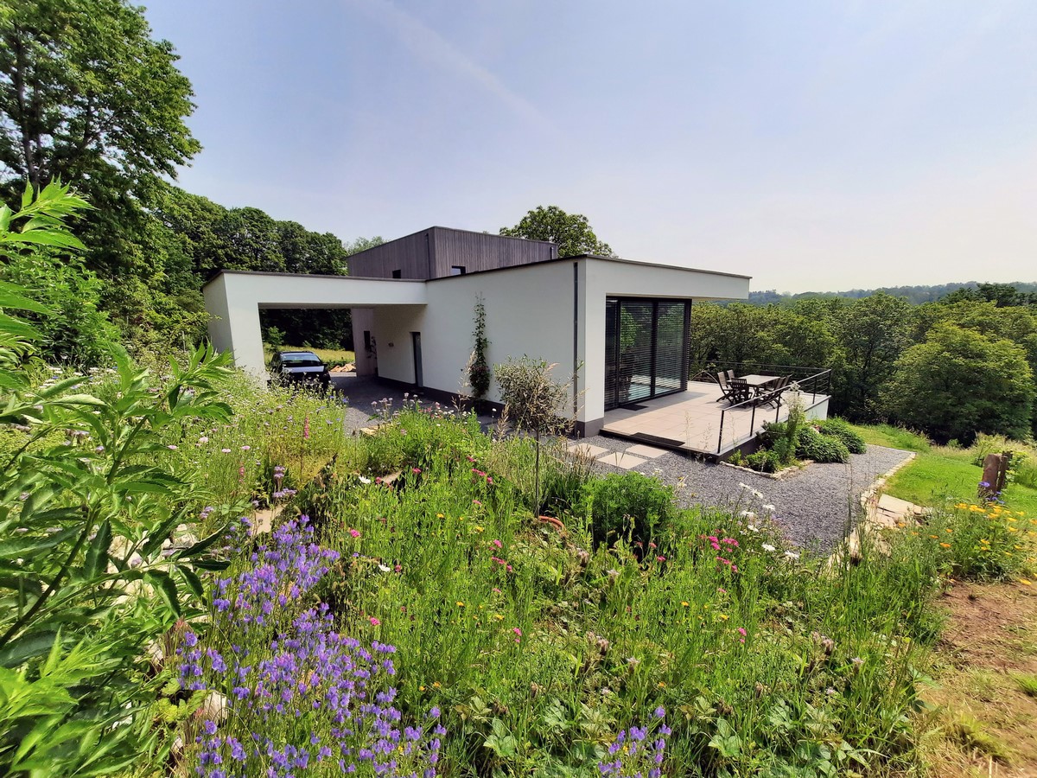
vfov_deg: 89.9
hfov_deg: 106.2
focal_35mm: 13
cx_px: 518
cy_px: 389
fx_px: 389
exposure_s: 1/2747
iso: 40
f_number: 2.2
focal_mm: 1.74
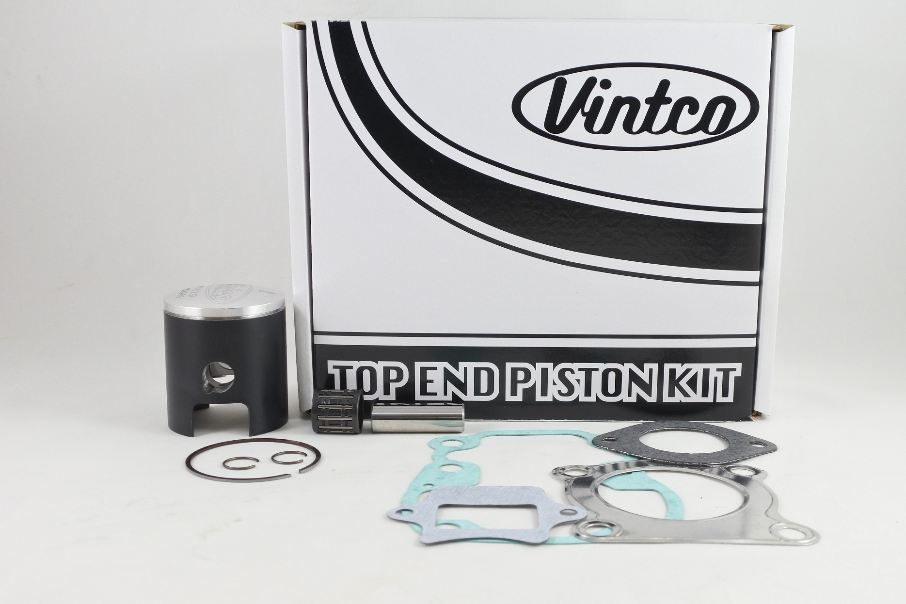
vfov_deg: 35.9
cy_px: 302
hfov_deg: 51.9
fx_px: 931
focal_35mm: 37
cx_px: 453
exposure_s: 1/125
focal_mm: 14
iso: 500
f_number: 4
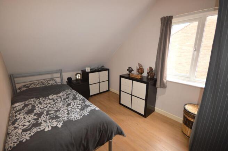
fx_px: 95
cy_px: 76
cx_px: 114
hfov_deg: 100.4
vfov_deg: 77.2
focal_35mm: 15
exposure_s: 1/100
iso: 400
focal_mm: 10
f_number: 4
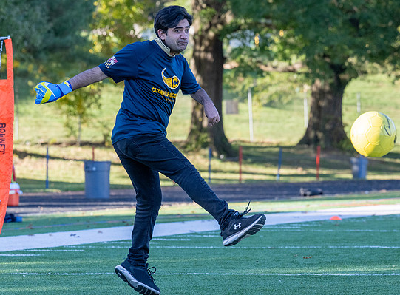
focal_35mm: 190
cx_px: 160
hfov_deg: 10.5
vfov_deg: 7.7
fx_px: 2182
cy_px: 183
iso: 560
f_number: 4
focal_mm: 101
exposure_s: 1/1600
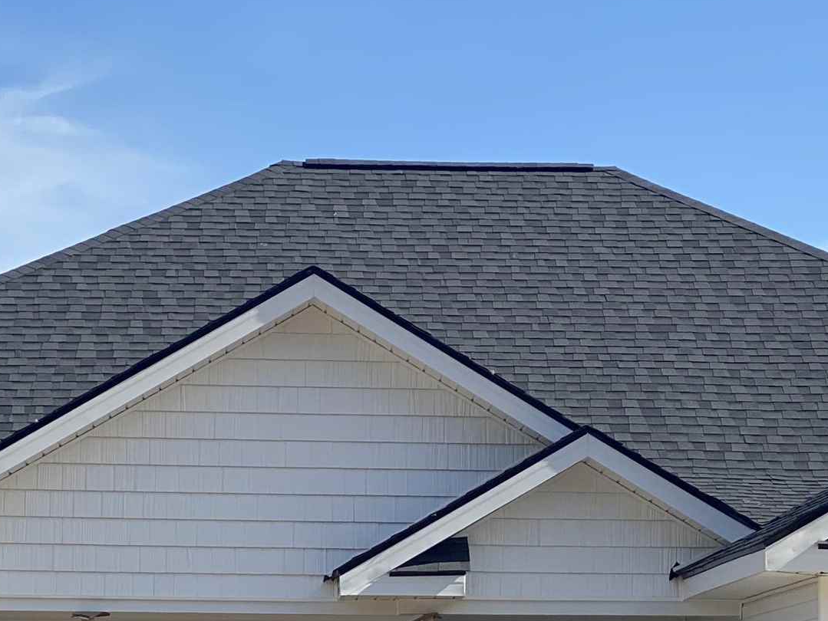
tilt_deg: +1.0
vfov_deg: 9.9
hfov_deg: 13.3
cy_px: 774
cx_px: 493
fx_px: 3541
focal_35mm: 148
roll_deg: -0.5
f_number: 2
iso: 20
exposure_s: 1/1453
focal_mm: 6
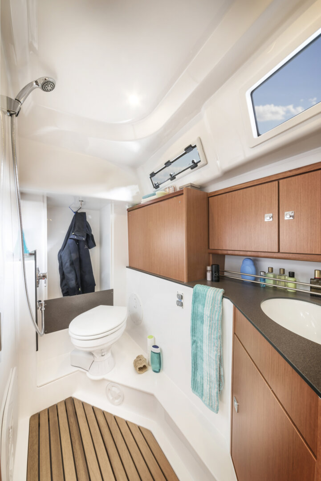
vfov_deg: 112.6
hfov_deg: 90.1
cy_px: 240
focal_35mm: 12
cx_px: 160
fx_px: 160
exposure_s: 1.6
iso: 100
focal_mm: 12
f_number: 16
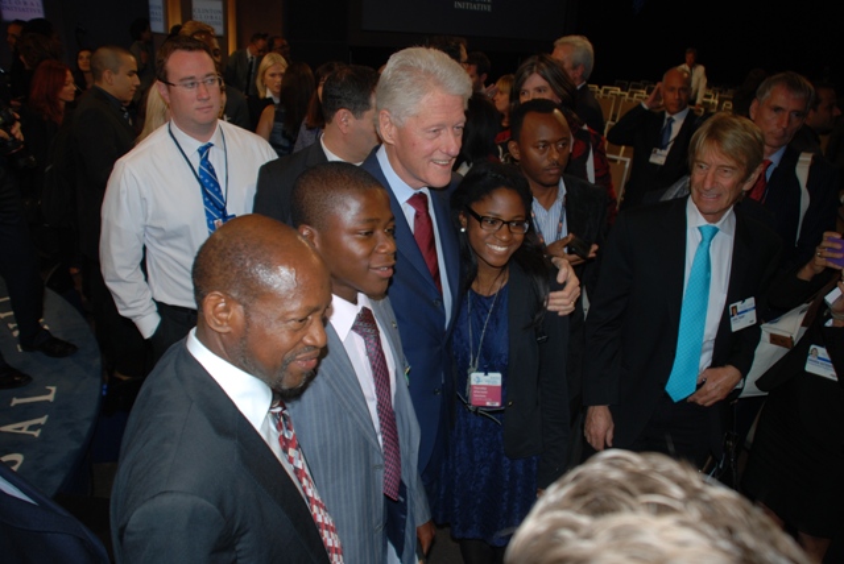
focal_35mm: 30
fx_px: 704
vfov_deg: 43.7
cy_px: 282
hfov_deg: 61.9
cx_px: 422
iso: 100
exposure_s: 1/60
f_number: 3.8
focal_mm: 20
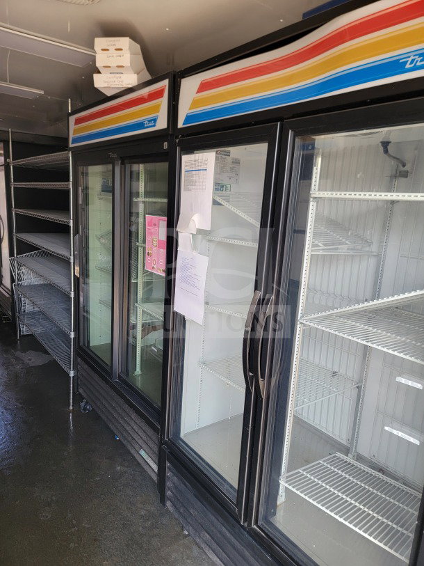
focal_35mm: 24
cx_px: 212
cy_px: 283
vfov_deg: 71.6
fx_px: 392
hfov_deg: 56.8
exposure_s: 1/120
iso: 100
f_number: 1.8
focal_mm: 6.7
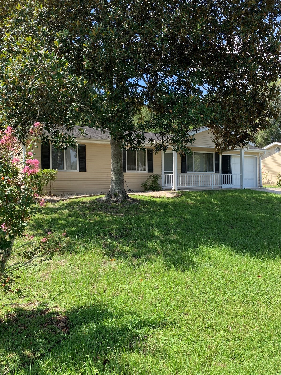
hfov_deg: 53.1
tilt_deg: +0.8
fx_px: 281
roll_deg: +0.6
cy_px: 188
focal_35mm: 26
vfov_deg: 67.3
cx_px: 140
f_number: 1.8
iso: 25
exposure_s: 1/601
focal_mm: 4.25
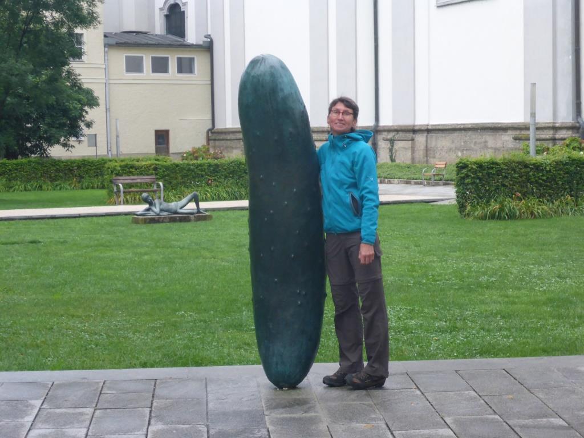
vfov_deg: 18.4
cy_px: 219
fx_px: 1350
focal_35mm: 80
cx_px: 292
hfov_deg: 24.4
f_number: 5.6
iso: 400
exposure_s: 1/60
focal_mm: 14.3
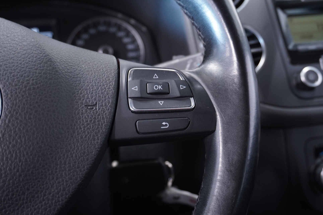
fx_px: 336
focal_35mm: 38
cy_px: 108
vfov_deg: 35.5
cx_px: 162
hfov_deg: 51.3
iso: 1000
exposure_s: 1/10
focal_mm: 25
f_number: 4.5
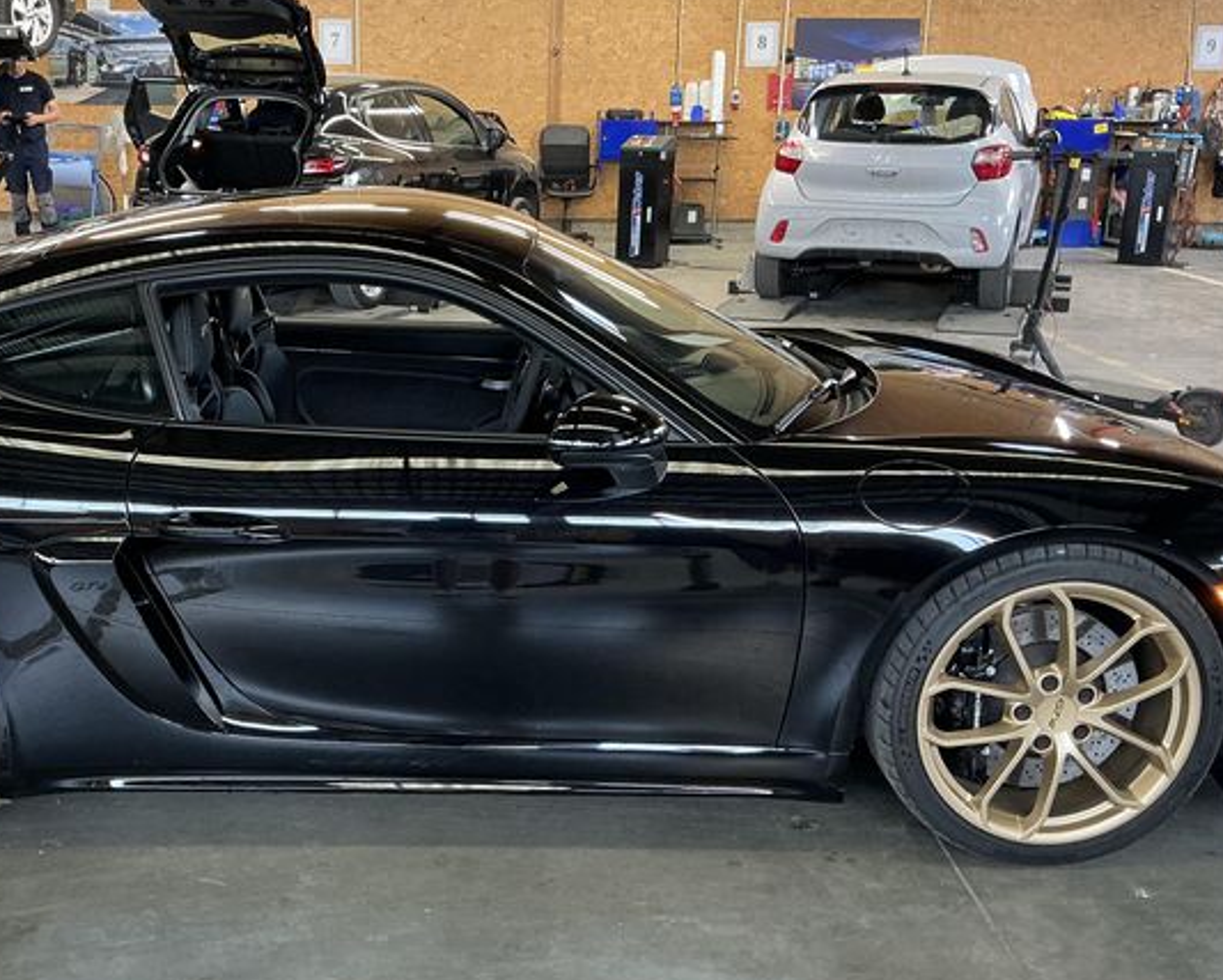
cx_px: 443
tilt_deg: -17.7
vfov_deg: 36.4
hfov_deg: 44.3
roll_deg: -0.1
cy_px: 565
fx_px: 1485
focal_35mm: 41
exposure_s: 1/50
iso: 100
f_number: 1.8
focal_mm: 3
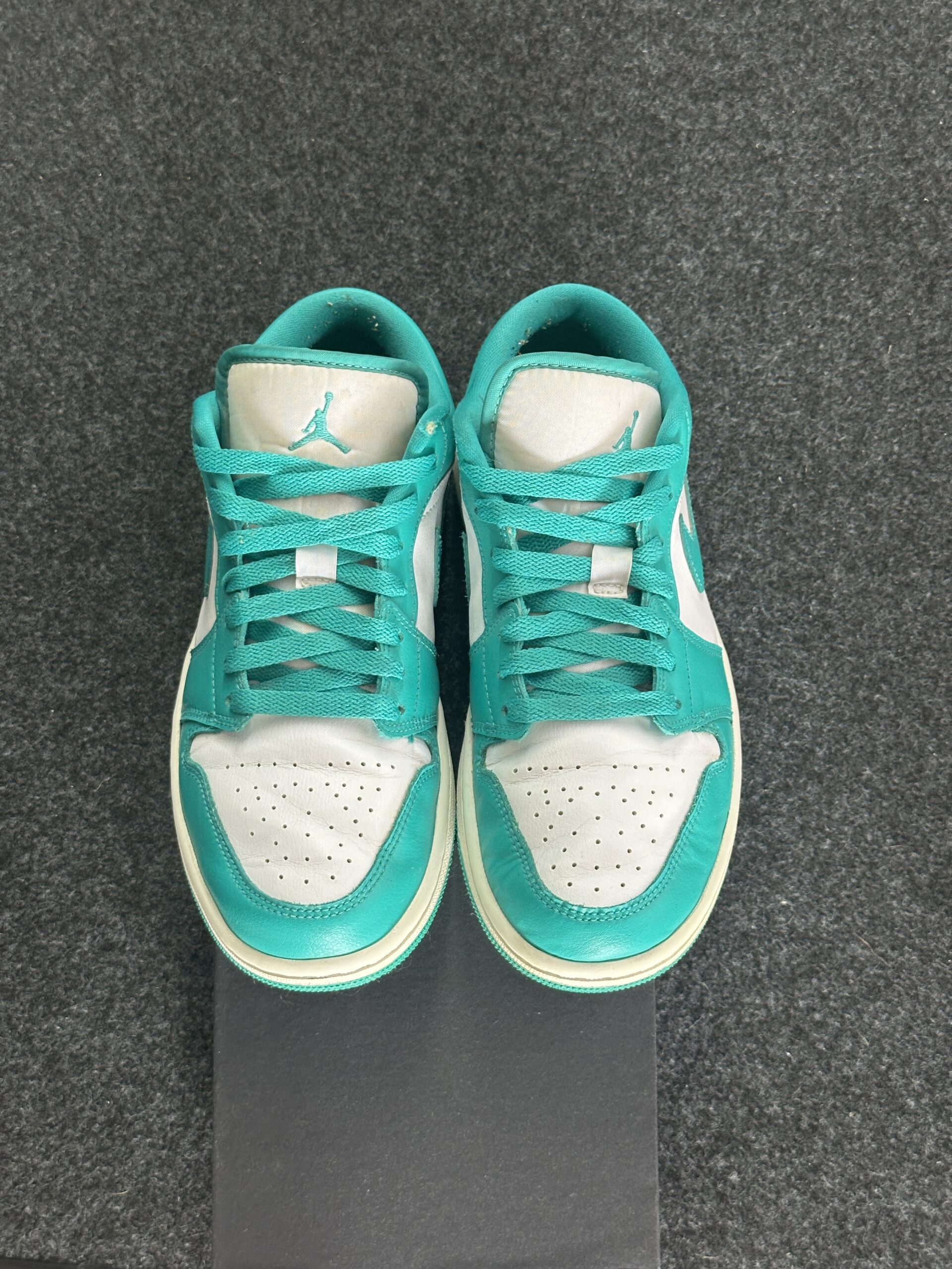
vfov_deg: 39.7
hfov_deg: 30.3
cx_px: 476
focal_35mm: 48
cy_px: 634
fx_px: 1760
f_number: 1.78
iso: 160
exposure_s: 1/50
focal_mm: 6.86
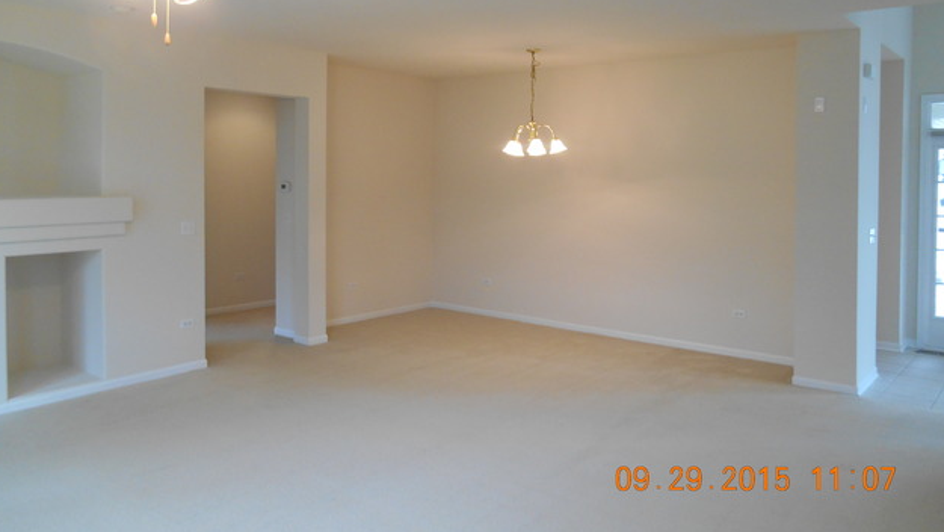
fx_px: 726
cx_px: 462
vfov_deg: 39.8
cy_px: 186
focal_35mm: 29
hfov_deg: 66.0
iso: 220
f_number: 3.4
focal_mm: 4.7
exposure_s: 1/30
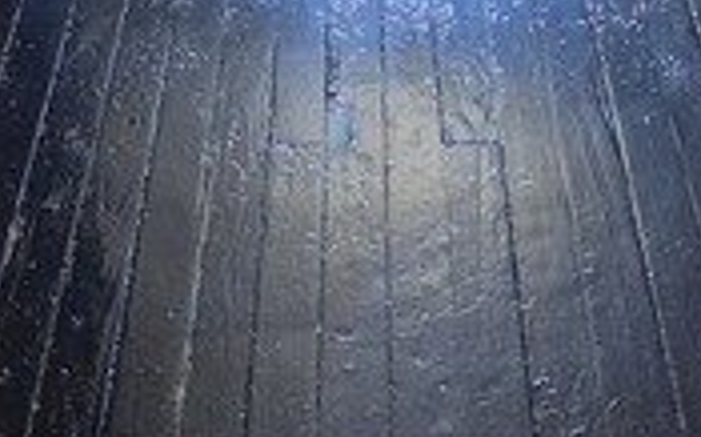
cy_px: -615
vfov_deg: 11.5
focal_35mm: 93
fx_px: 1775
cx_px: 353
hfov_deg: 22.3
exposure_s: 1/120
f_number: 1.8
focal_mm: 5.4
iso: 500
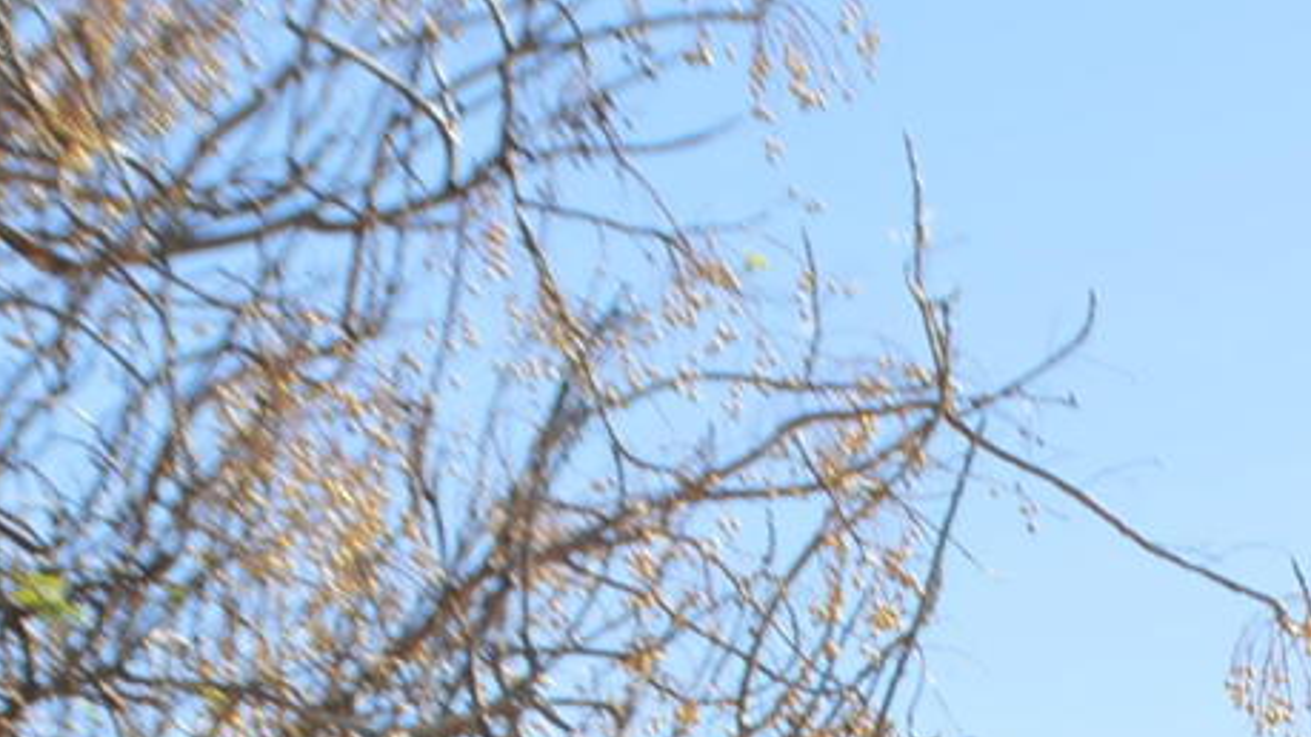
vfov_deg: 4.7
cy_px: 2365
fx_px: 8550
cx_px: 2239
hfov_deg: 8.5
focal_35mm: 246
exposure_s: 1/160
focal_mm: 24
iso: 100
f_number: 6.3
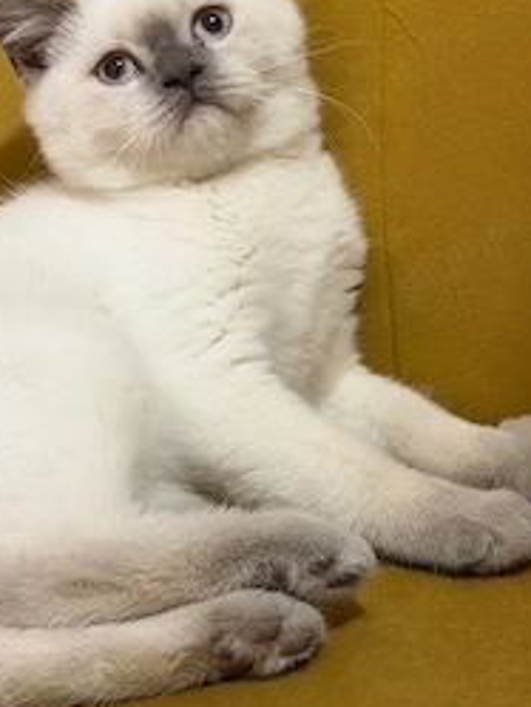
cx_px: 270
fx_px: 1574
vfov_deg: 25.3
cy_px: 309
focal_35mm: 77
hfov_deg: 19.2
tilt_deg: -16.4
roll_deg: +1.4
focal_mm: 6.76
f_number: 1.78
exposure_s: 1/33
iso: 250
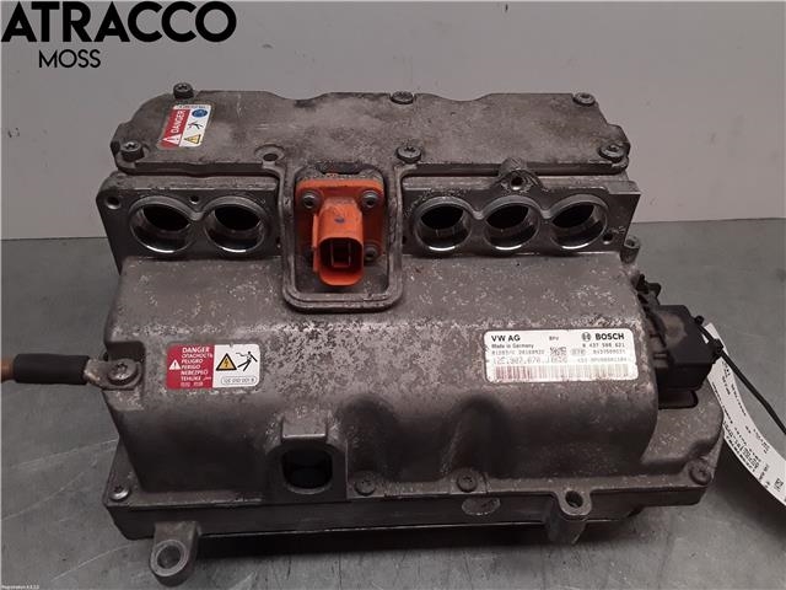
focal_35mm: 28
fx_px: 636
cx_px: 393
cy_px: 295
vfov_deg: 49.7
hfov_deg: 63.4
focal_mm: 2.91
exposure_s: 1/259
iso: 100
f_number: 1.9
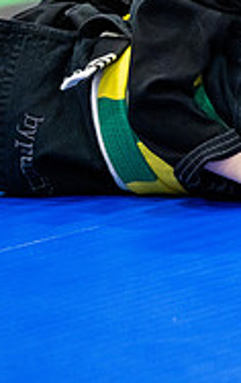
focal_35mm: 628
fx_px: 6579
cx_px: 421
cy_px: 15
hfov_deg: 2.1
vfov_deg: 3.3
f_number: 2.8
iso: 5000
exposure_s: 1/500
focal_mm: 200
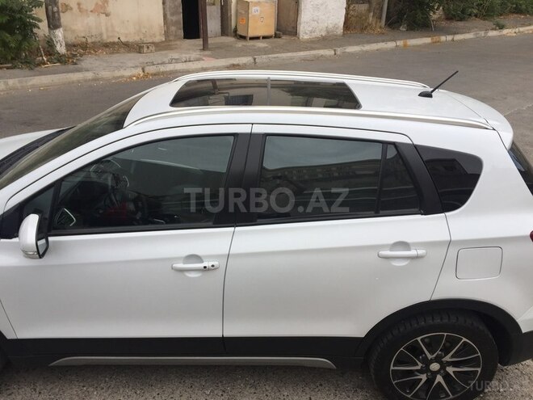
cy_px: 200
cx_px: 266
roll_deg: -2.4
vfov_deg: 48.2
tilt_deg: -26.6
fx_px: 447
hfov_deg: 61.7
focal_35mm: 29
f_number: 2.2
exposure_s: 1/719
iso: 32
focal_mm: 4.15
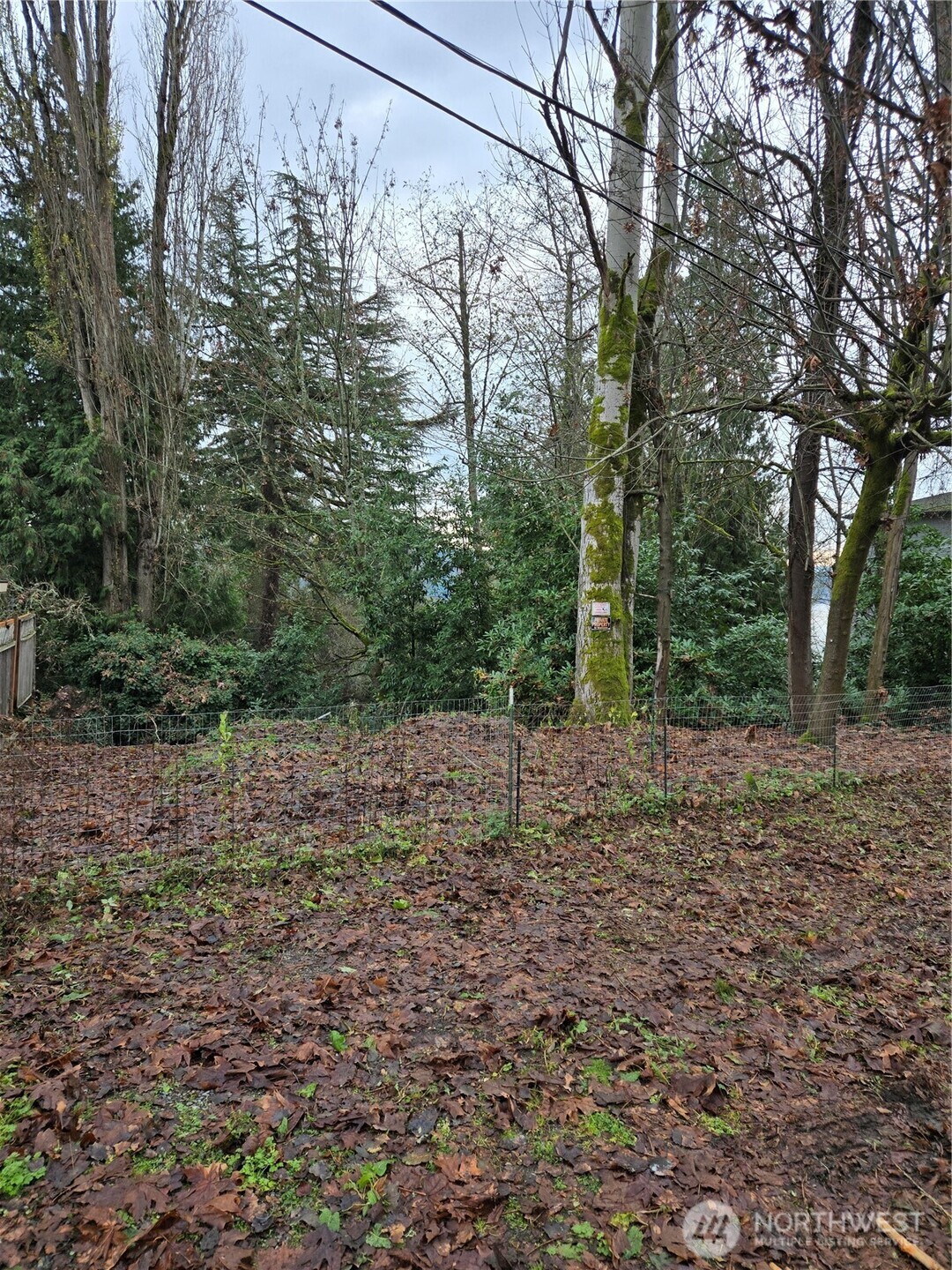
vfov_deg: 73.9
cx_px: 476
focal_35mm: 23
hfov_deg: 58.9
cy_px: 635
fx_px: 843
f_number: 1.8
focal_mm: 5.4
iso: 80
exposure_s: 1/1047
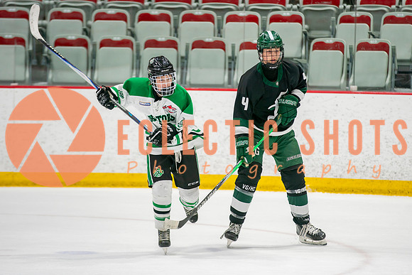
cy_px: 128
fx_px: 2893
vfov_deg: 5.4
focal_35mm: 253
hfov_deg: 8.1
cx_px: 241
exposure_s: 1/640
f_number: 3.2
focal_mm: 200
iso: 1000
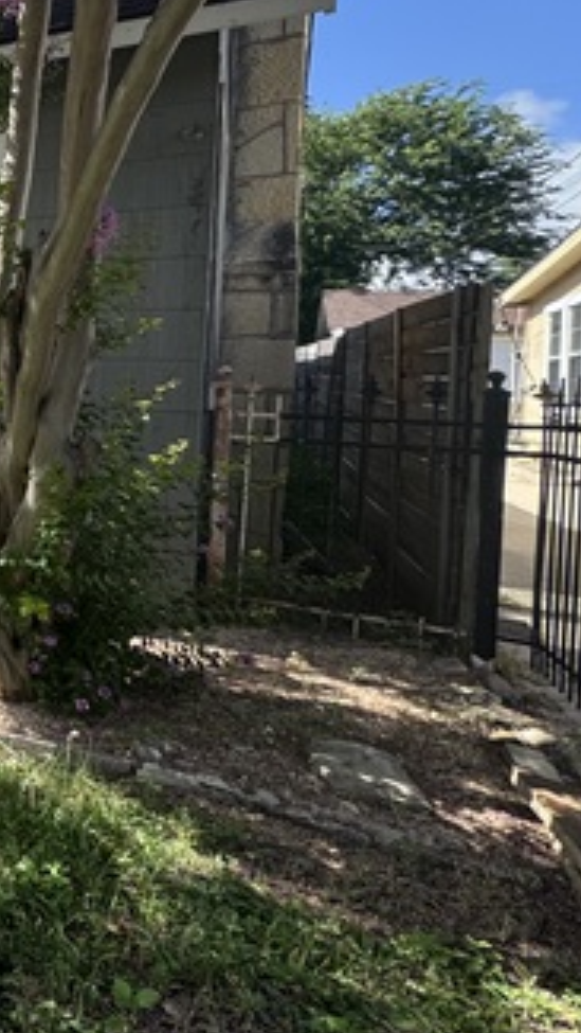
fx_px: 821
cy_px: 381
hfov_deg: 23.2
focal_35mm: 30
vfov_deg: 63.3
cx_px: -432
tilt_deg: -0.2
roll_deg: -2.2
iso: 50
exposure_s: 1/779
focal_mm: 2.22
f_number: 2.2
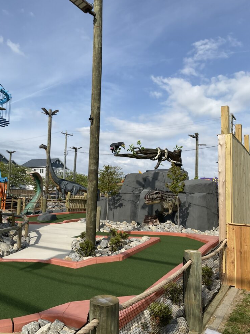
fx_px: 289
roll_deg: -2.1
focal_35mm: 30
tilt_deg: +3.3
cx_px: 122
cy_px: 165
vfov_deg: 60.0
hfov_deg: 46.8
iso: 16
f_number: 1.8
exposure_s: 1/2538
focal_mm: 3
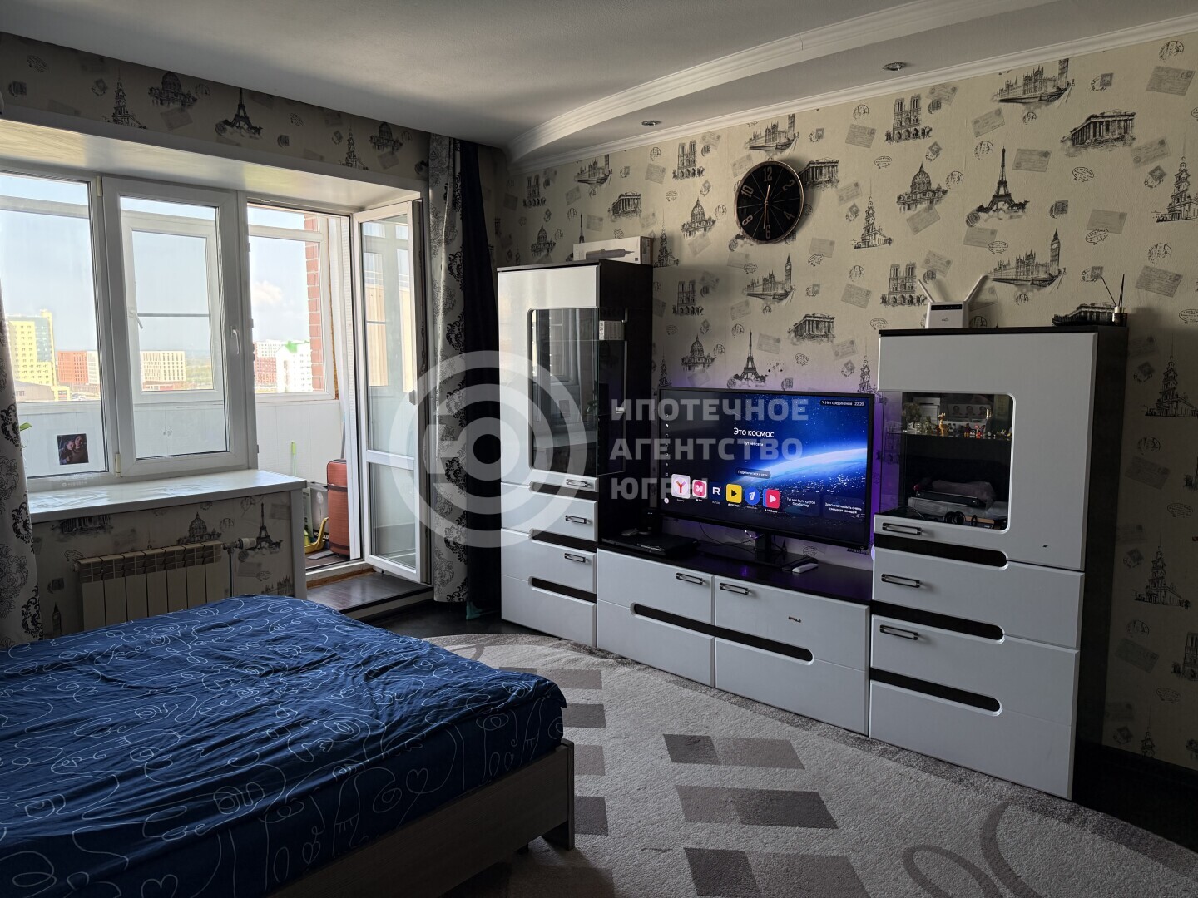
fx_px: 831
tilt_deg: -5.8
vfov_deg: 56.8
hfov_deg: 71.6
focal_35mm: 24
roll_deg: -0.3
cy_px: 449
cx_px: 599
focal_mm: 6.76
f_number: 1.78
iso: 200
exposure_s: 1/202
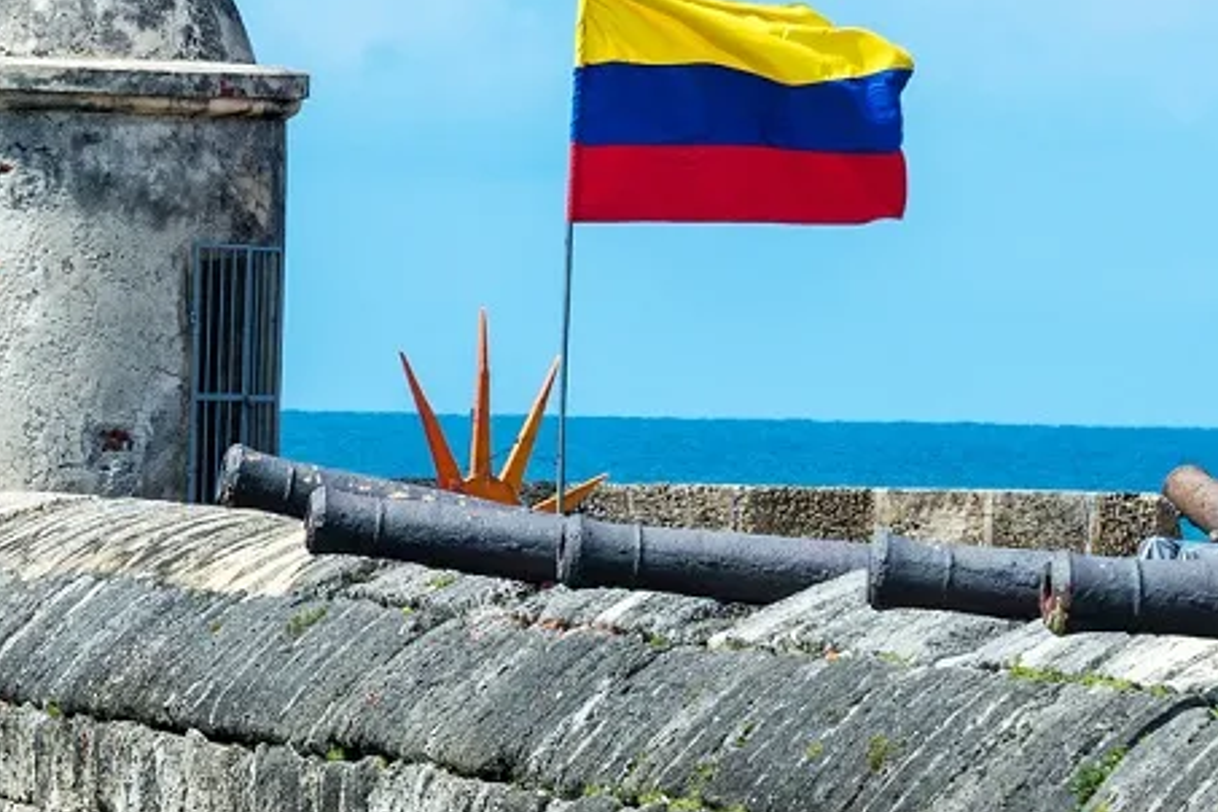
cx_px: 629
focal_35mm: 343
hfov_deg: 6.0
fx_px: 11604
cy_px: 452
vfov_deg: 4.0
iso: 200
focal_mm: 180
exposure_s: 1/320
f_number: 8
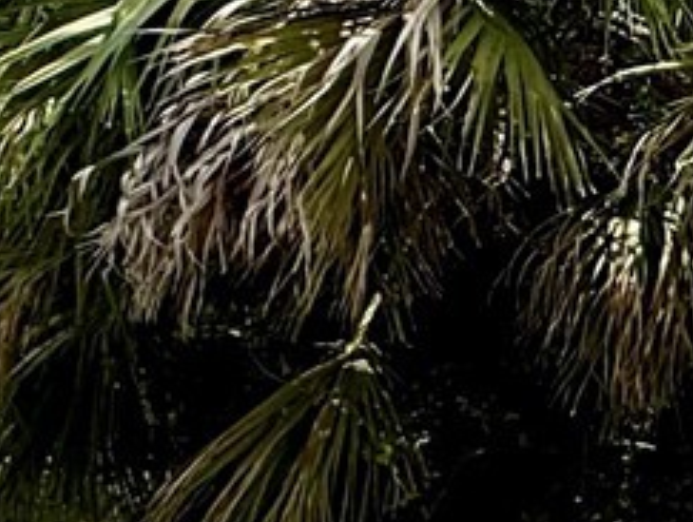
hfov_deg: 12.7
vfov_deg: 15.8
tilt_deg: +7.5
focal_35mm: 92
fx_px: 1845
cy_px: 20
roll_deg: +0.8
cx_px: 1891
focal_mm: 2.22
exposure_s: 1/1399
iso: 64
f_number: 2.2
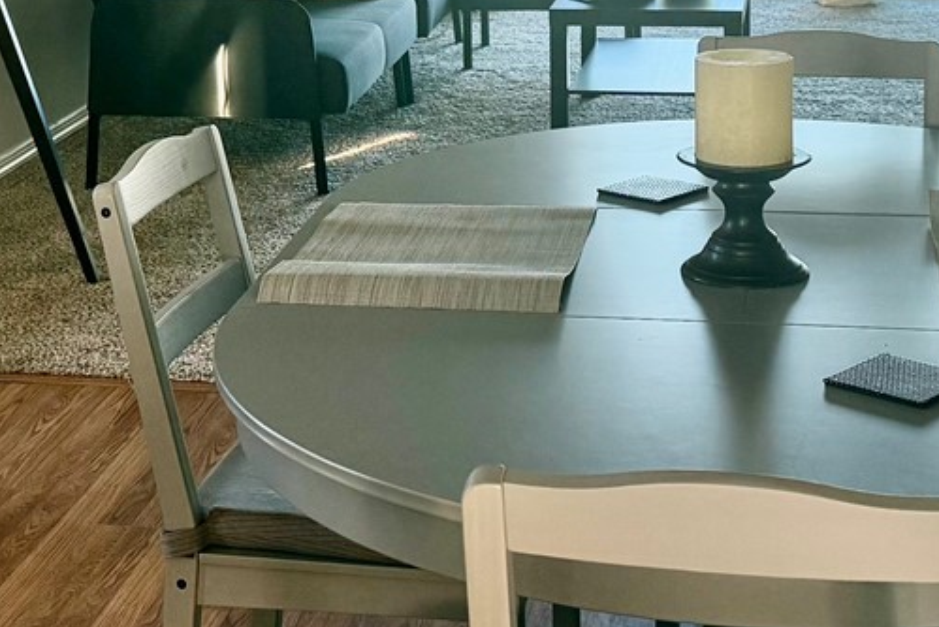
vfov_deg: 16.7
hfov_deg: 25.2
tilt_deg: -8.6
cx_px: 327
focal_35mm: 80
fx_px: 2087
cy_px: -21
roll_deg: +1.9
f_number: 1.78
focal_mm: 6.76
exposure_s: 1/125
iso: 200
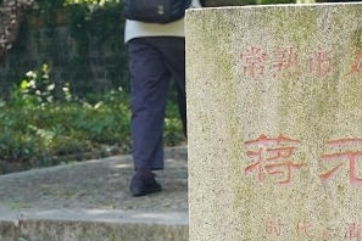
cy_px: 120
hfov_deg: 17.9
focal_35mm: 113
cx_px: 311
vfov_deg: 12.1
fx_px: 1136
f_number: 4
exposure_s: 1/60
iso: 100
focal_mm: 28
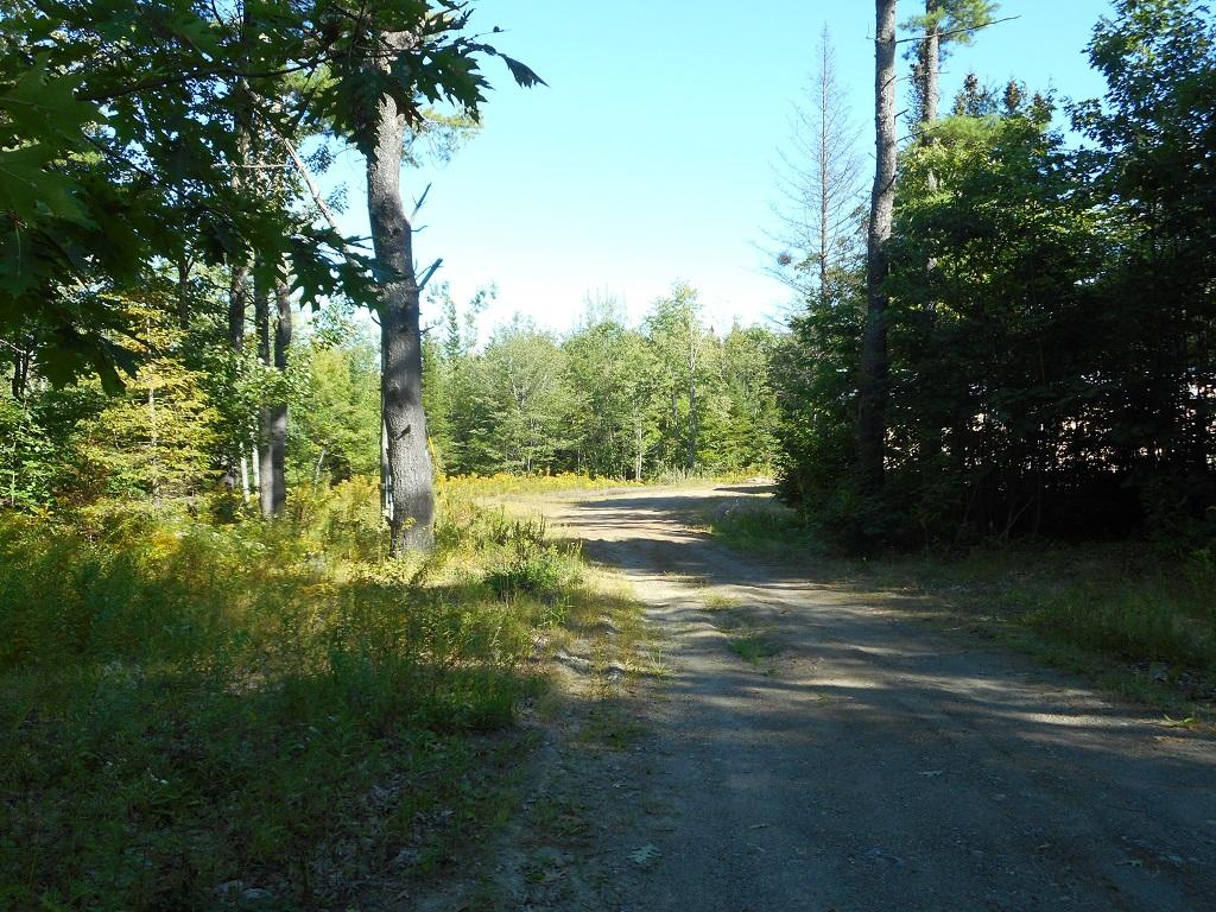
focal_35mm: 34
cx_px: 608
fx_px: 1194
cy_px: 456
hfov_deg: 54.0
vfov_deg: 41.8
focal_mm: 6
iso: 80
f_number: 4.2
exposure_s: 1/160
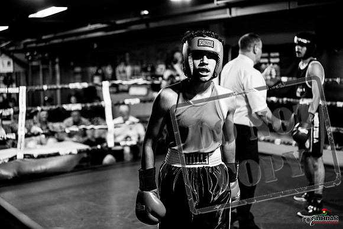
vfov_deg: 27.0
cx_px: 172
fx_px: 476
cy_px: 114
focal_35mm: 50
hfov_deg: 39.6
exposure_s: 1/1000
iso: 4000
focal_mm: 50
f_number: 2
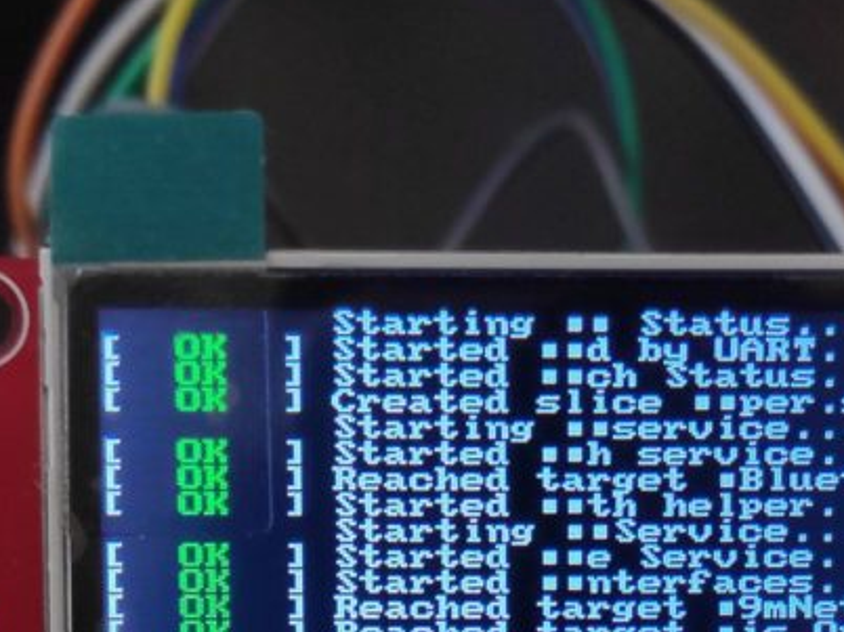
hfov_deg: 36.4
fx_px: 1243
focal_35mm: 51
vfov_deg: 26.5
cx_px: 655
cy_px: 680
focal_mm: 3.94
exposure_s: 1/33
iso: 379
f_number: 1.9
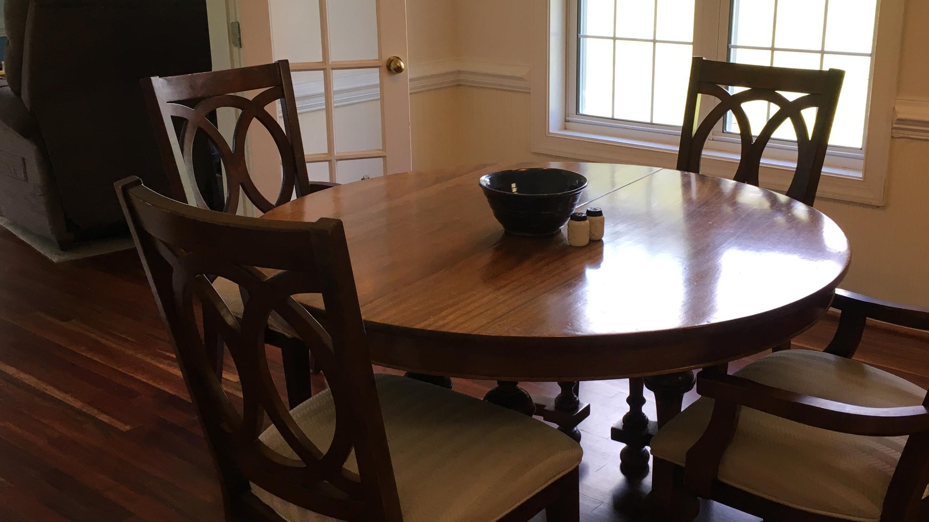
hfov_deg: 49.3
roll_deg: +0.0
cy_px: 233
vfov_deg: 29.0
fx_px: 1010
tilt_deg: -15.6
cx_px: 514
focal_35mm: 41
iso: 32
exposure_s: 1/40
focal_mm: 4.15
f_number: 2.2
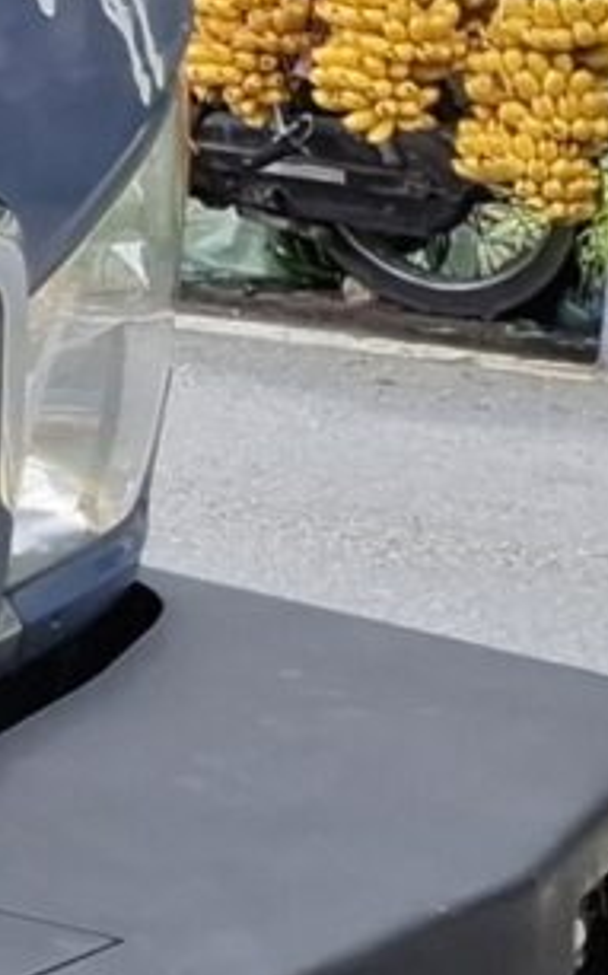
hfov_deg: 5.1
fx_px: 5414
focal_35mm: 204
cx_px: -2448
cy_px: -121
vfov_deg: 10.2
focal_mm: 5.54
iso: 50
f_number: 1.8
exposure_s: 1/695
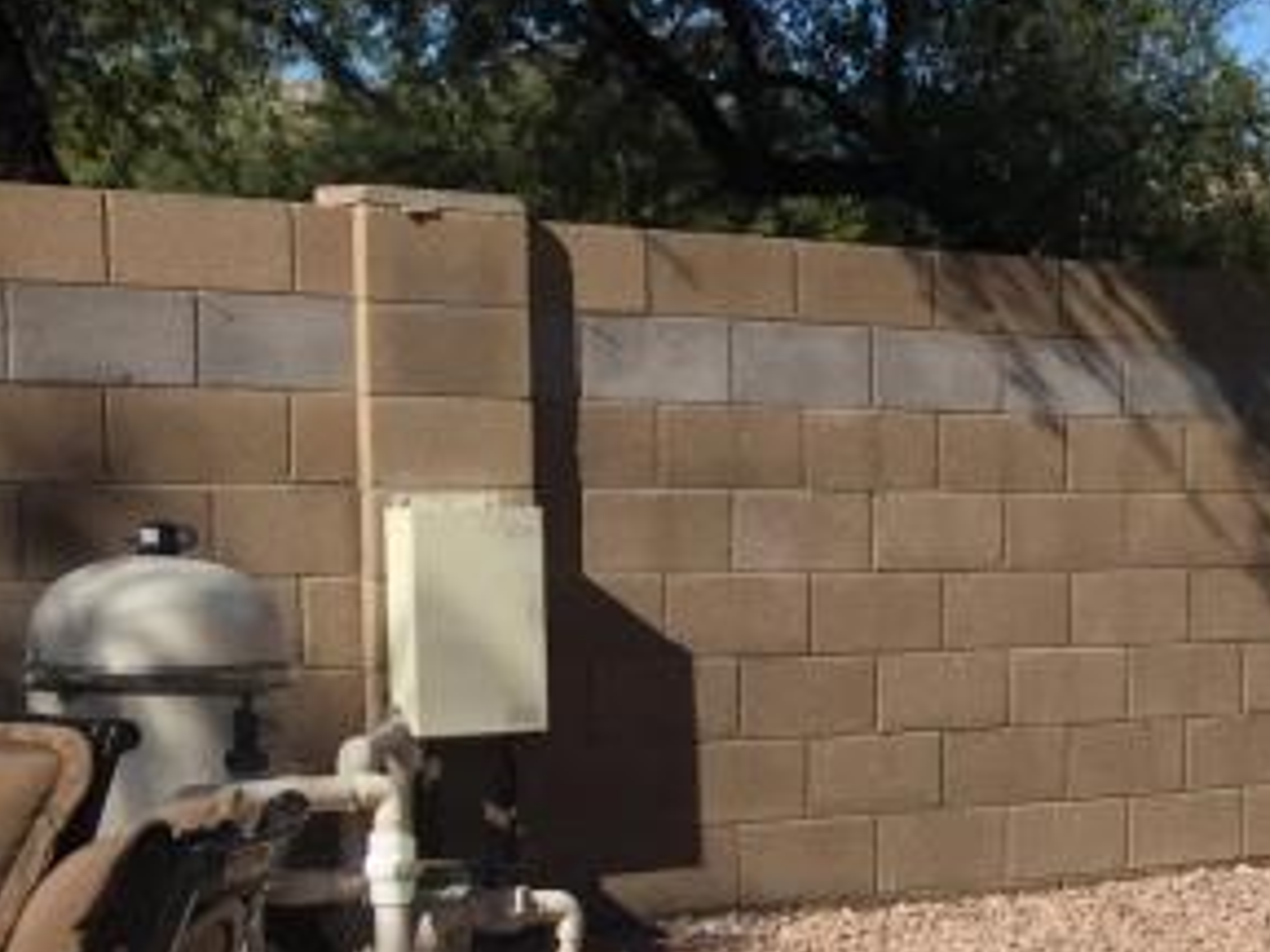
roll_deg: -1.3
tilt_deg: -5.7
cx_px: 2245
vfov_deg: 14.2
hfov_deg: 16.2
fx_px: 3779
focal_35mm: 103
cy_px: 855
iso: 32
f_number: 2.2
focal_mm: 4.15
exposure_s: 1/3597
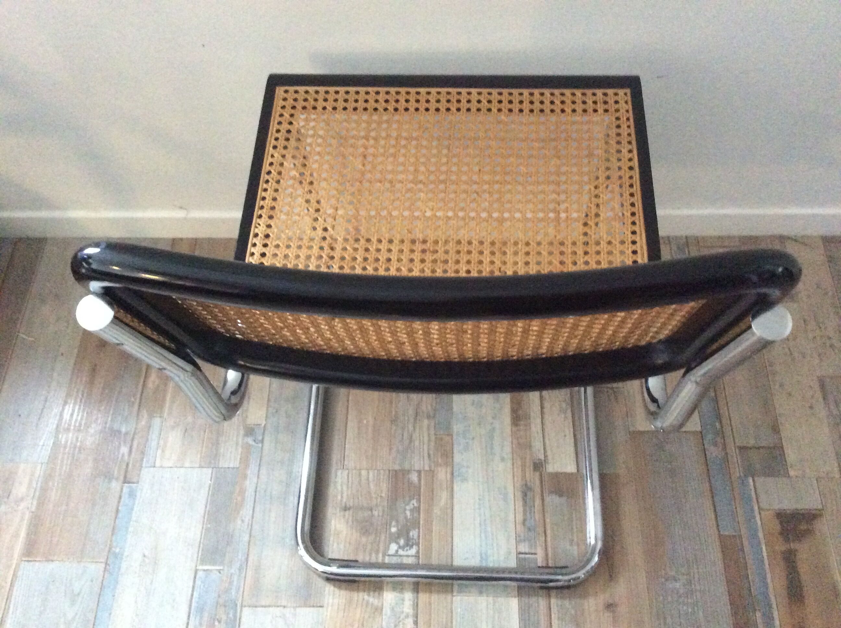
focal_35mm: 32
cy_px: 314
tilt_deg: -61.0
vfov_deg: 44.1
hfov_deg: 56.9
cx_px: 420
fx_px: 776
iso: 500
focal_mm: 3.3
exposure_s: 1/17
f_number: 2.4
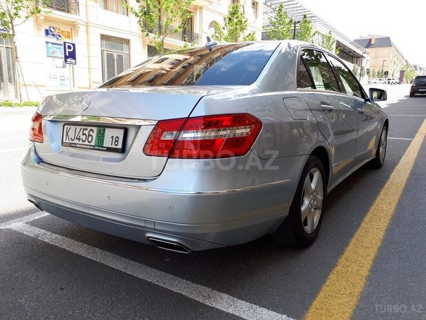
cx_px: 213
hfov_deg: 65.3
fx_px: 332
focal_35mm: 27
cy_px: 160
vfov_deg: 51.4
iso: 40
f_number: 1.9
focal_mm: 3.6
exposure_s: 1/358
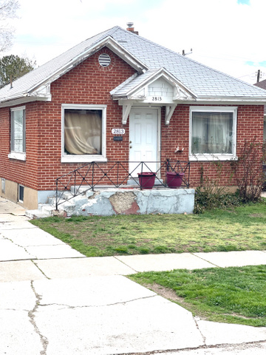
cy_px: 178
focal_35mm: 64
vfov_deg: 30.3
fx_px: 656
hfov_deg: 22.9
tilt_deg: -3.4
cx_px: 133
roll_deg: -0.1
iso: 32
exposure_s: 1/567
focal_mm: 7.5
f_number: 2.2
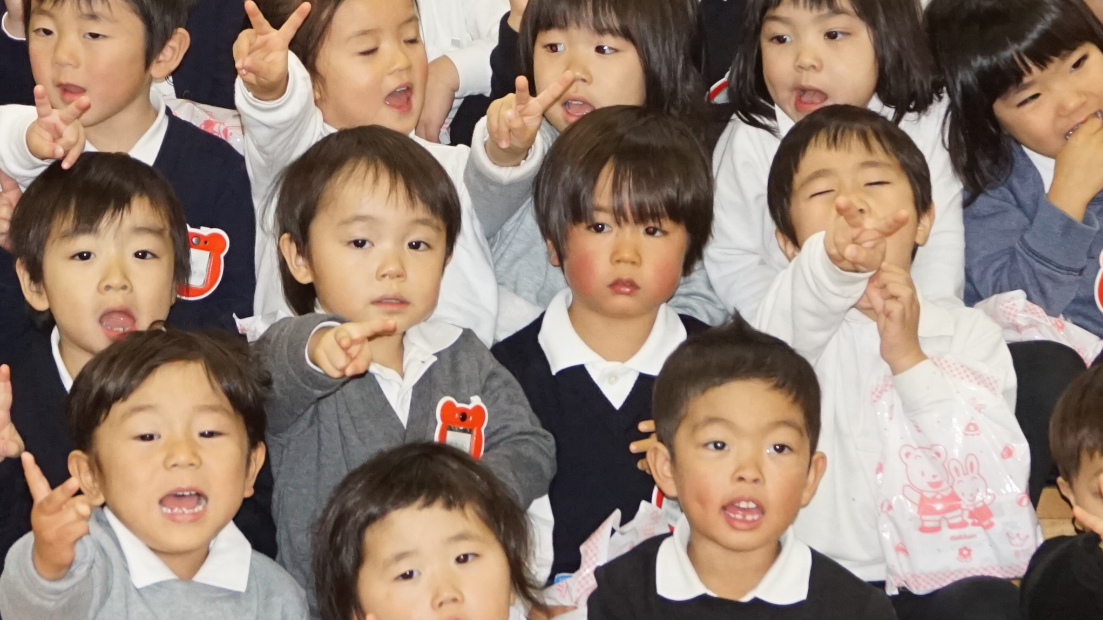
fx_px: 3510
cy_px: 72
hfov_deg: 17.8
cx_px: 402
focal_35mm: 120
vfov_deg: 10.1
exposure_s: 1/160
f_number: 4.5
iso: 1250
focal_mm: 26
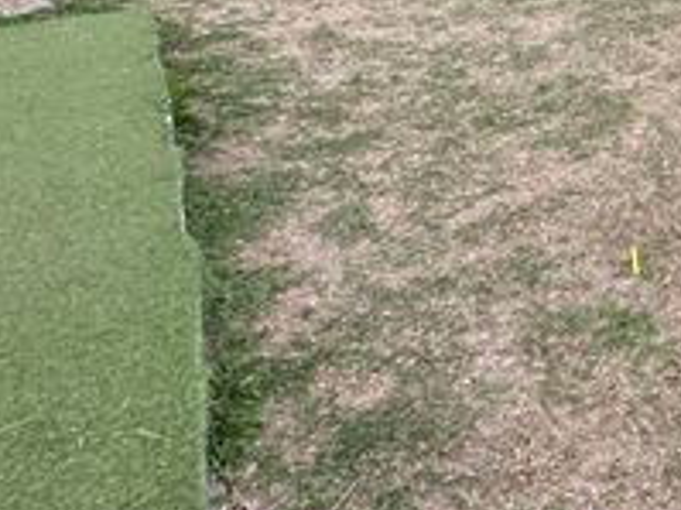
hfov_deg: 30.7
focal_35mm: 47
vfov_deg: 25.4
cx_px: 909
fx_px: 924
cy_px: -199
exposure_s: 1/99
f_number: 2.2
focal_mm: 2.22
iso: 64
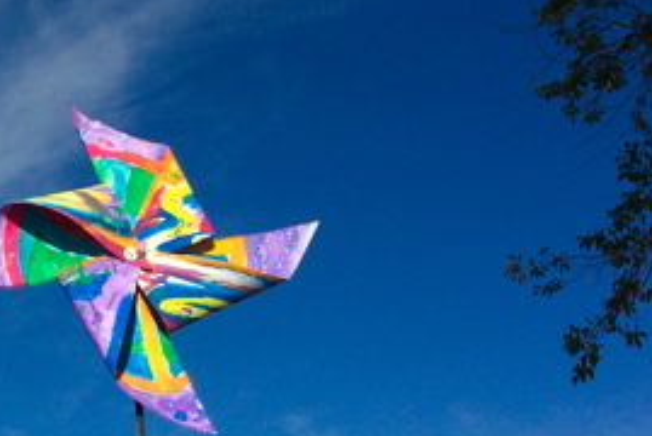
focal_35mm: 83
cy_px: 453
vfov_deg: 16.1
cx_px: 72
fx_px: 1505
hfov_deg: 23.8
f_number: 9.5
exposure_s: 1/350
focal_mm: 7.5
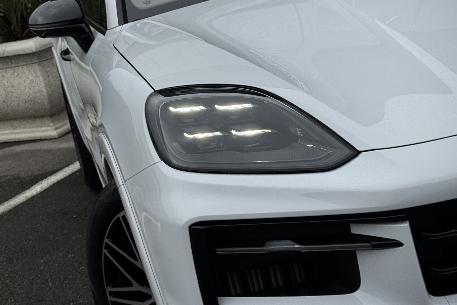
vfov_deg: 19.1
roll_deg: +12.2
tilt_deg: -10.7
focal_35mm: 71
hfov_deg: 28.4
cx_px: 190
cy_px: 102
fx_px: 901
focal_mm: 6.76
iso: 64
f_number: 1.78
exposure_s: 1/2959
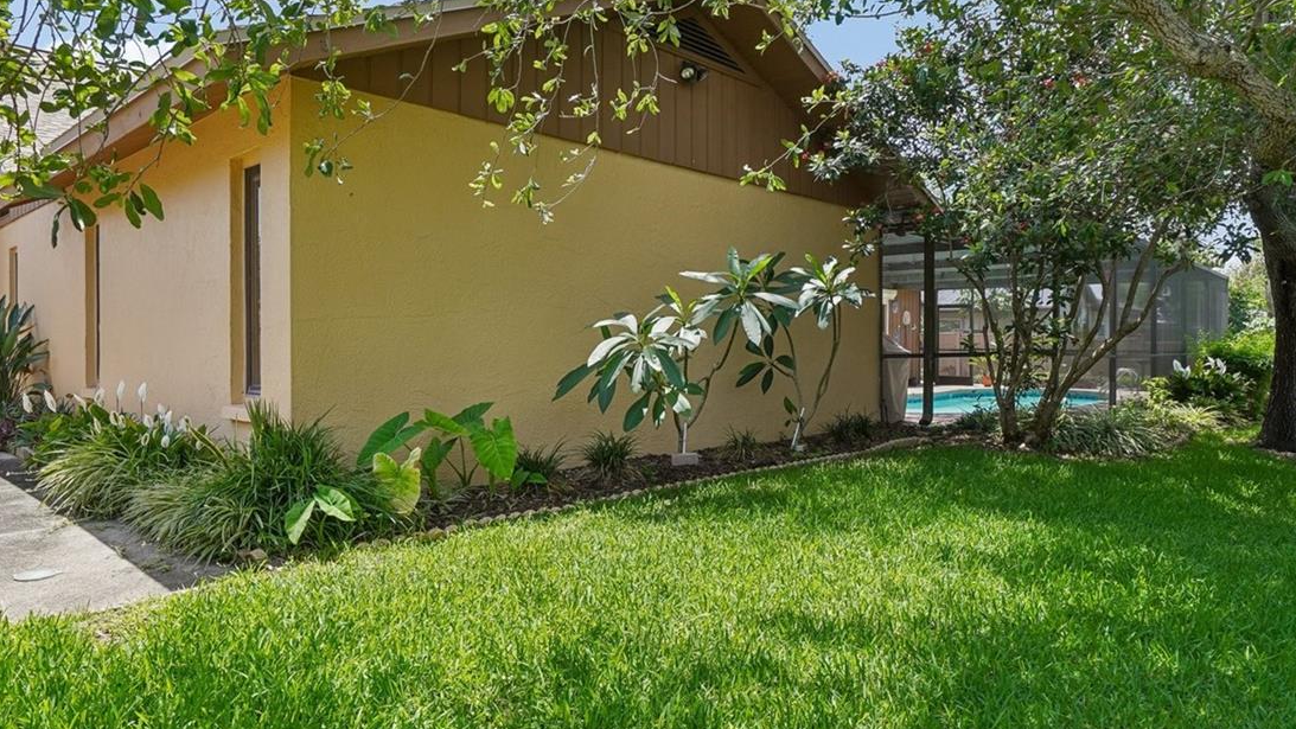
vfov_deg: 49.5
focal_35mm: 23
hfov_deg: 78.7
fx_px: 790
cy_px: 362
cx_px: 660
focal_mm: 10
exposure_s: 1/60
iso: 100
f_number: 8
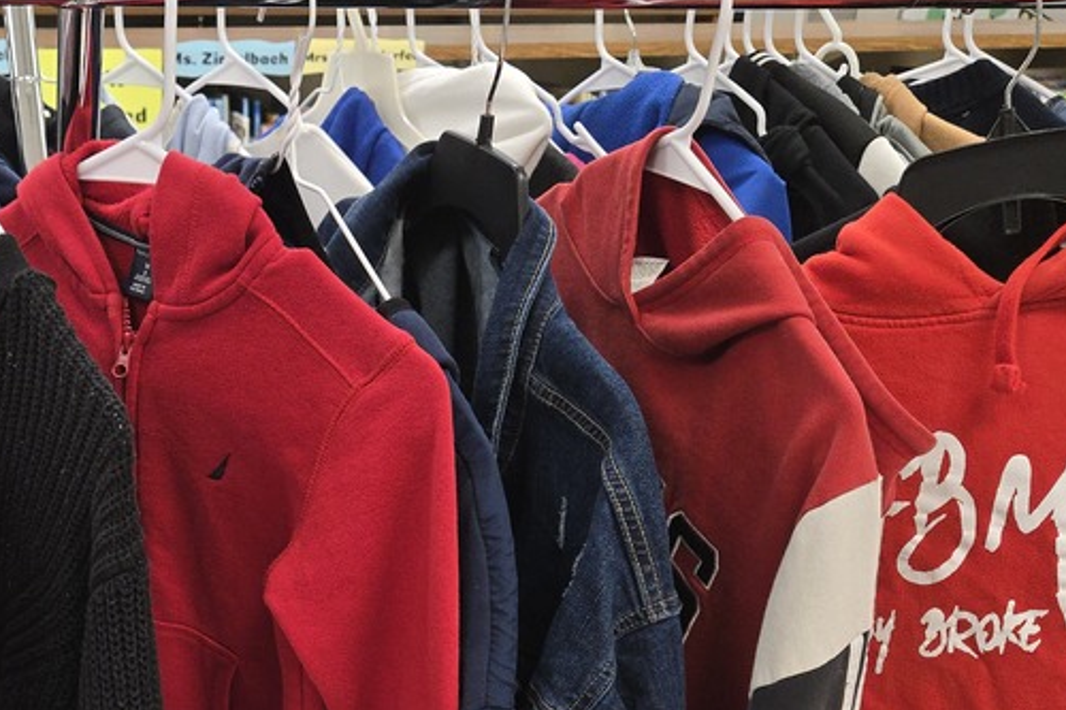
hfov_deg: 39.1
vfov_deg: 26.7
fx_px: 1450
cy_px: 627
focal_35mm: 49
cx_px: 245
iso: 160
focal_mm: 5.4
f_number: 1.8
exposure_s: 1/120
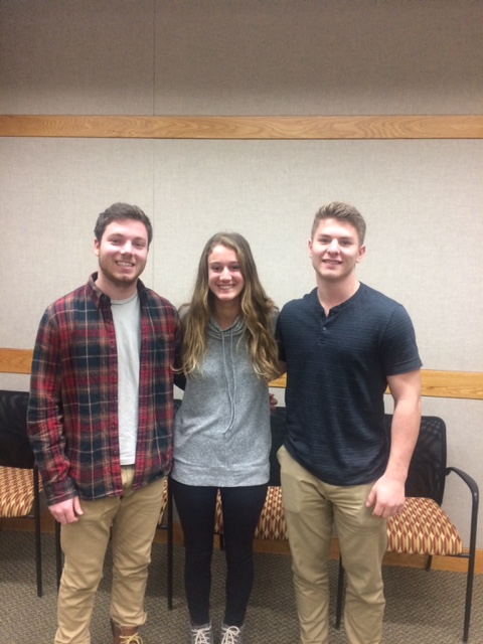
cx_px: 242
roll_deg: -1.0
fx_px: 540
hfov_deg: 48.2
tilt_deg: -8.3
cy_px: 322
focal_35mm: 29
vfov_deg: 61.7
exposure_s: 1/30
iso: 160
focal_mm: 4.15
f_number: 2.2
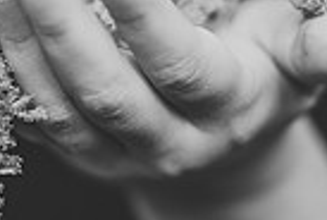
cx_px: 26
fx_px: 3268
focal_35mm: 359
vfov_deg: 3.8
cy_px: -20
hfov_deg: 5.7
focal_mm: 85
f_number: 1.8
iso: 200
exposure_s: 1/500
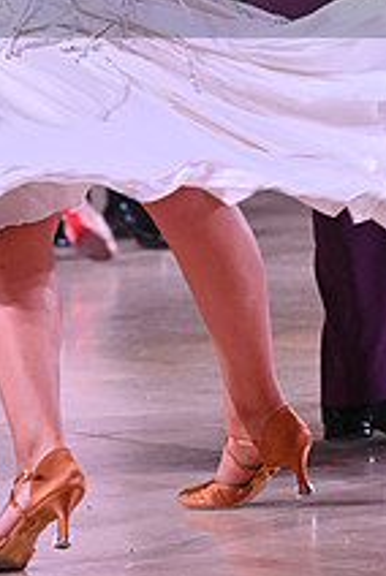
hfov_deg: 2.9
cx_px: 216
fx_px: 7662
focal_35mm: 478
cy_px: -52
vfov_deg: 4.3
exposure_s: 1/400
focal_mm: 175
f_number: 5.6
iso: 6400
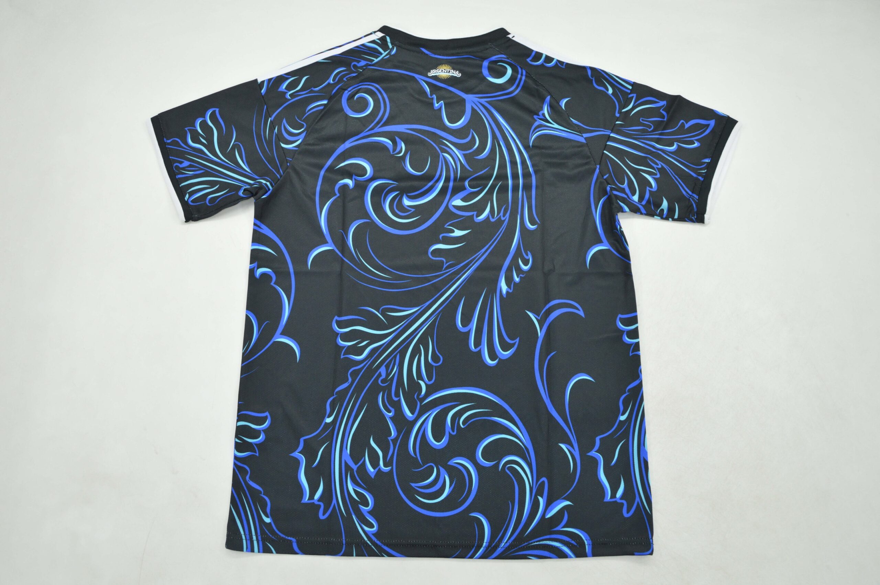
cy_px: 292
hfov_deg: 59.5
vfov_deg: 41.6
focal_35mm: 32
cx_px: 440
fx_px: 769
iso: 400
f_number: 5.6
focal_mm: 21
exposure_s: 1/160
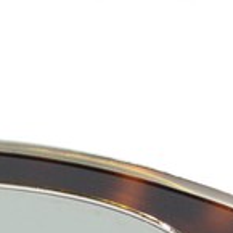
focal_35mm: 403
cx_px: -112
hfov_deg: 4.3
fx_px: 3069
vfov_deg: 4.3
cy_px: 194
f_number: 8
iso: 800
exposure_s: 1/60
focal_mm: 46
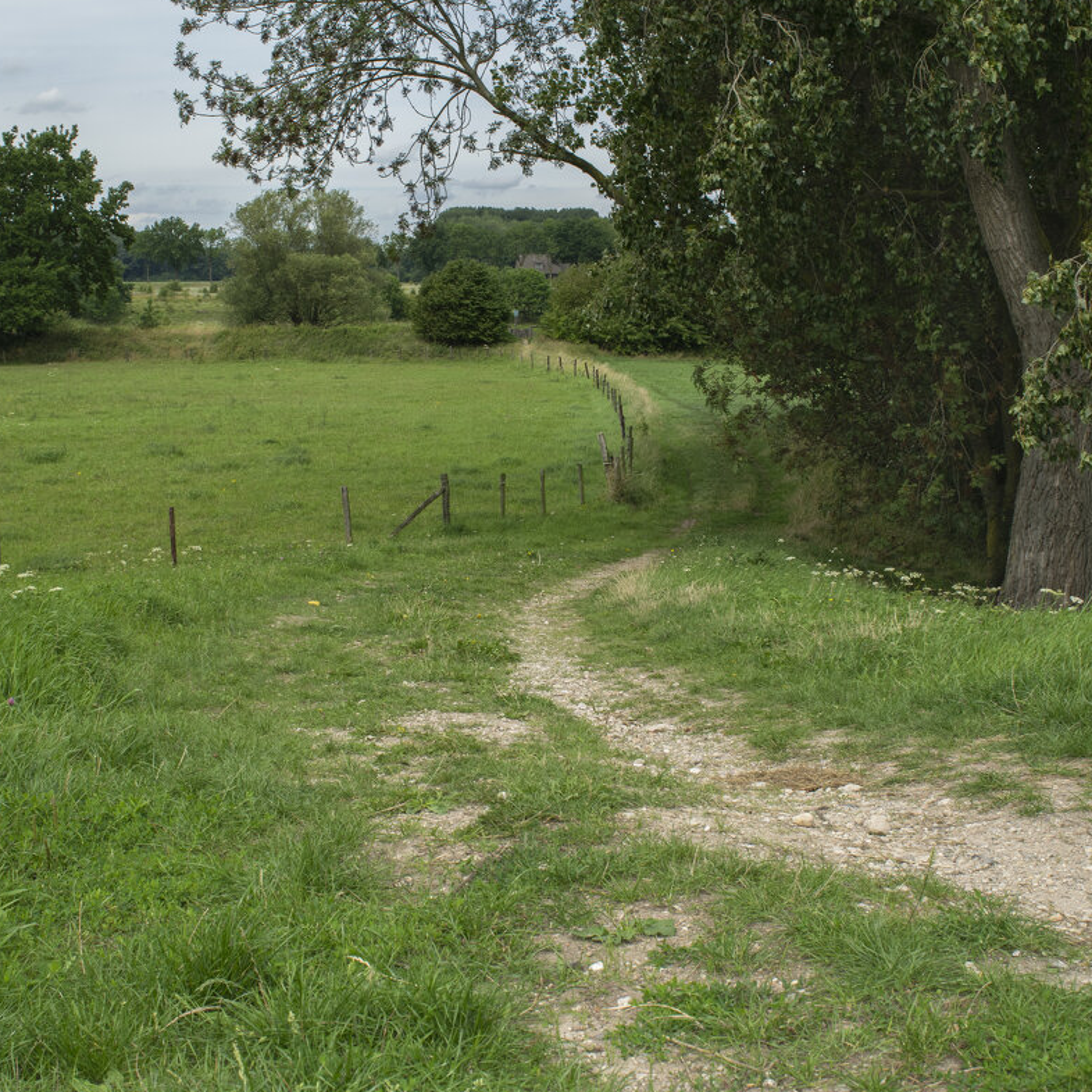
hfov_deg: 34.9
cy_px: 546
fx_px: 1736
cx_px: 514
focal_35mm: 49
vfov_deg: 34.9
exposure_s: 1/200
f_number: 10
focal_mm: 25
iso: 100
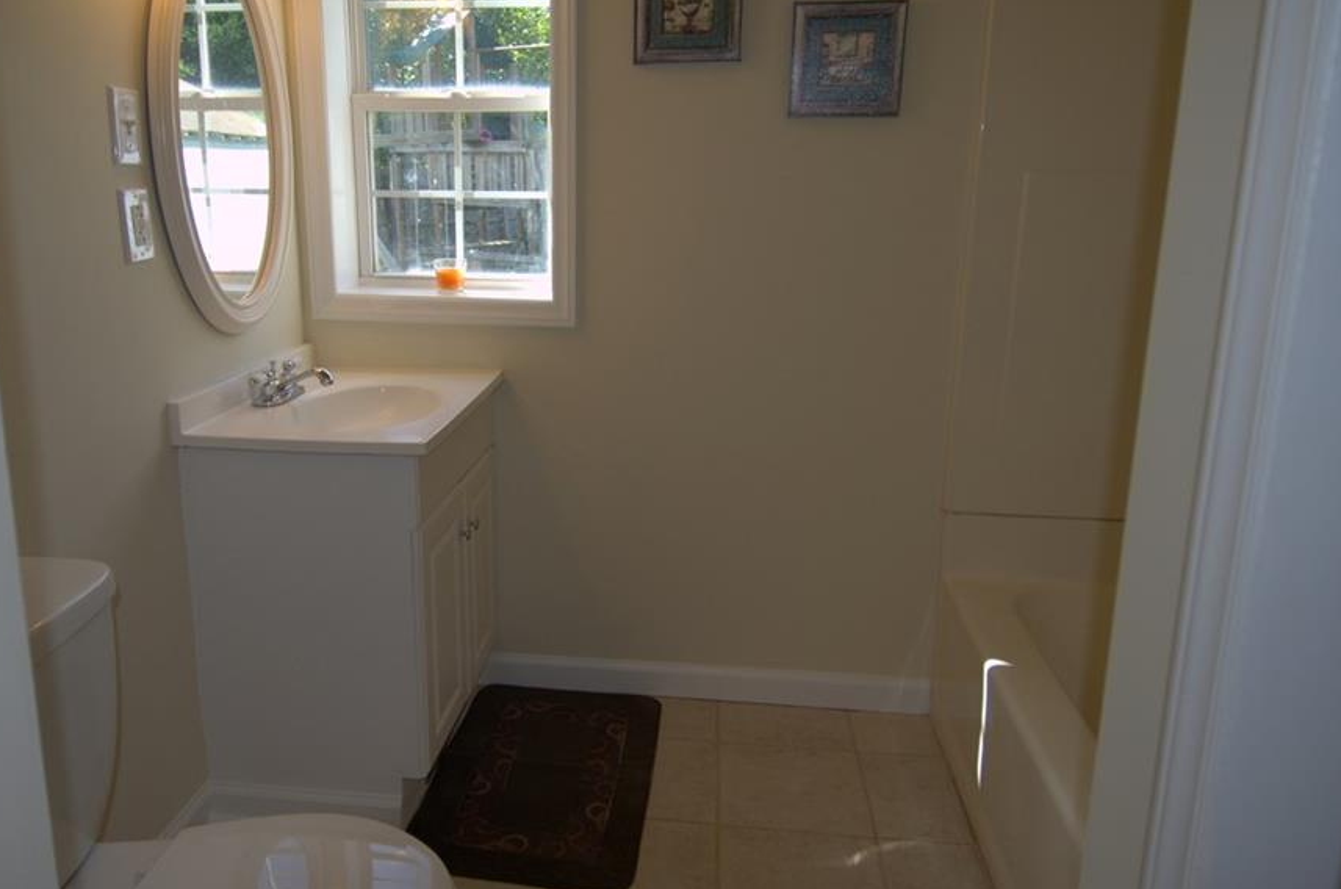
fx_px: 1599
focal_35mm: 43
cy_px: 400
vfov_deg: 31.0
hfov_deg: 45.4
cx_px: 579
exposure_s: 1/125
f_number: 4
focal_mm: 24
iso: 100
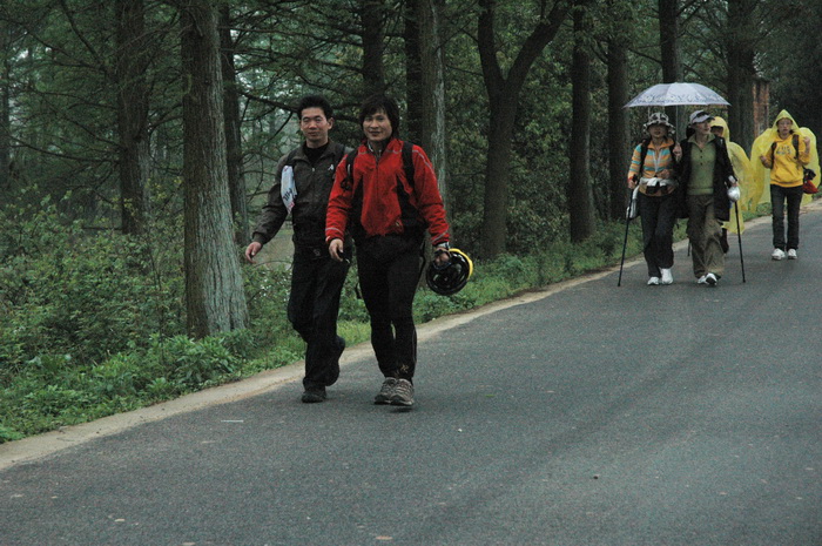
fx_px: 2395
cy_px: 273
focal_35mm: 105
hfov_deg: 19.5
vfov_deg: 13.0
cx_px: 411
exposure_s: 1/320
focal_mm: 70
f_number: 7.1
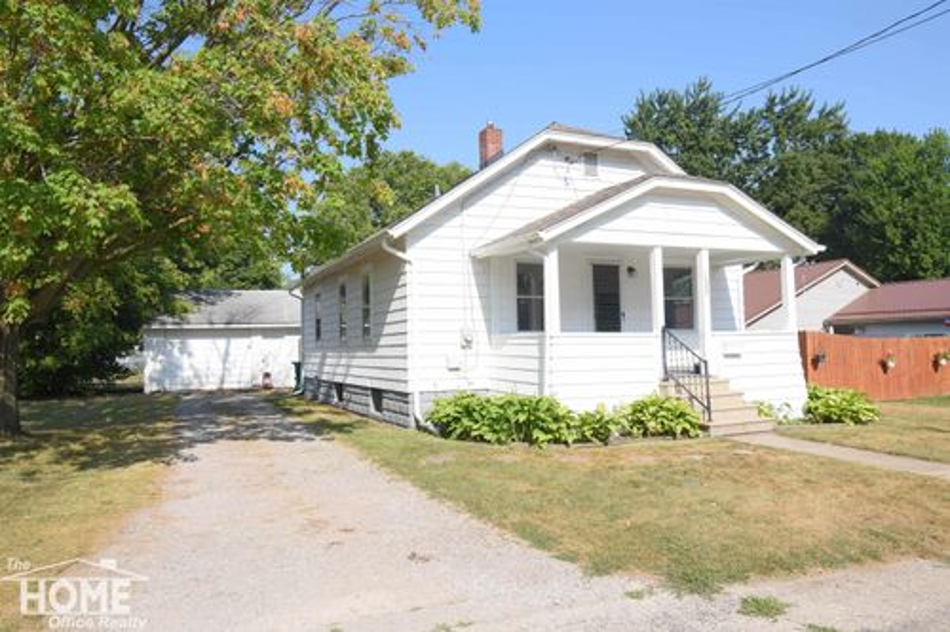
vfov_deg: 47.9
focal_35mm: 27
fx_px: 712
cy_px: 316
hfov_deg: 67.4
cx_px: 475
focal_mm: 18
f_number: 8
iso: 100
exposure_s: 1/200
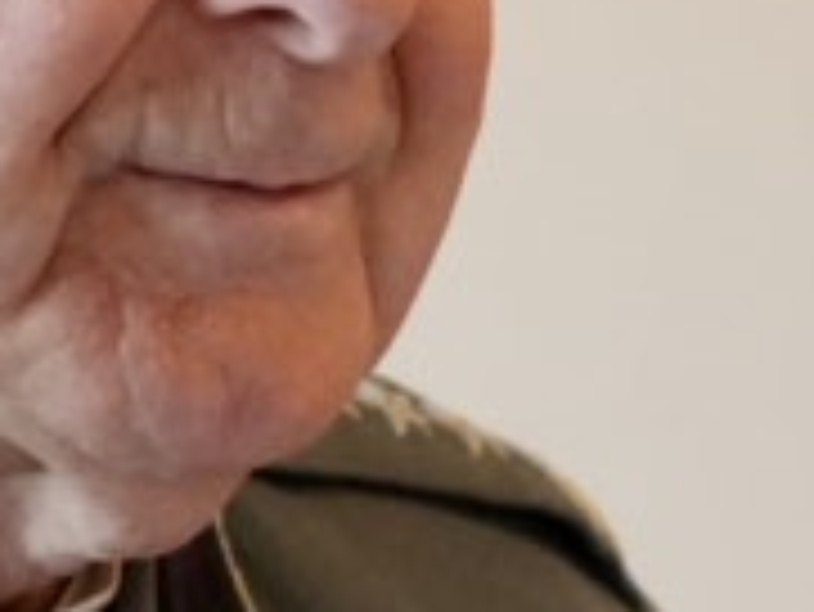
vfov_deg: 2.0
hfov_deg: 2.7
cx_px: 1151
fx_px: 17177
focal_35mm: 730
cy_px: 1102
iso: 6400
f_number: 4
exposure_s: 1/160
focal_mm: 85
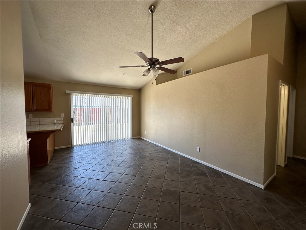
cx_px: 153
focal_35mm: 14
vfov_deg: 85.7
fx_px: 124
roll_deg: -0.4
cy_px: 115
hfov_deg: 102.1
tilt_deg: -2.5
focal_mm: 2.22
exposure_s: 1/157
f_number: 2.2
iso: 40
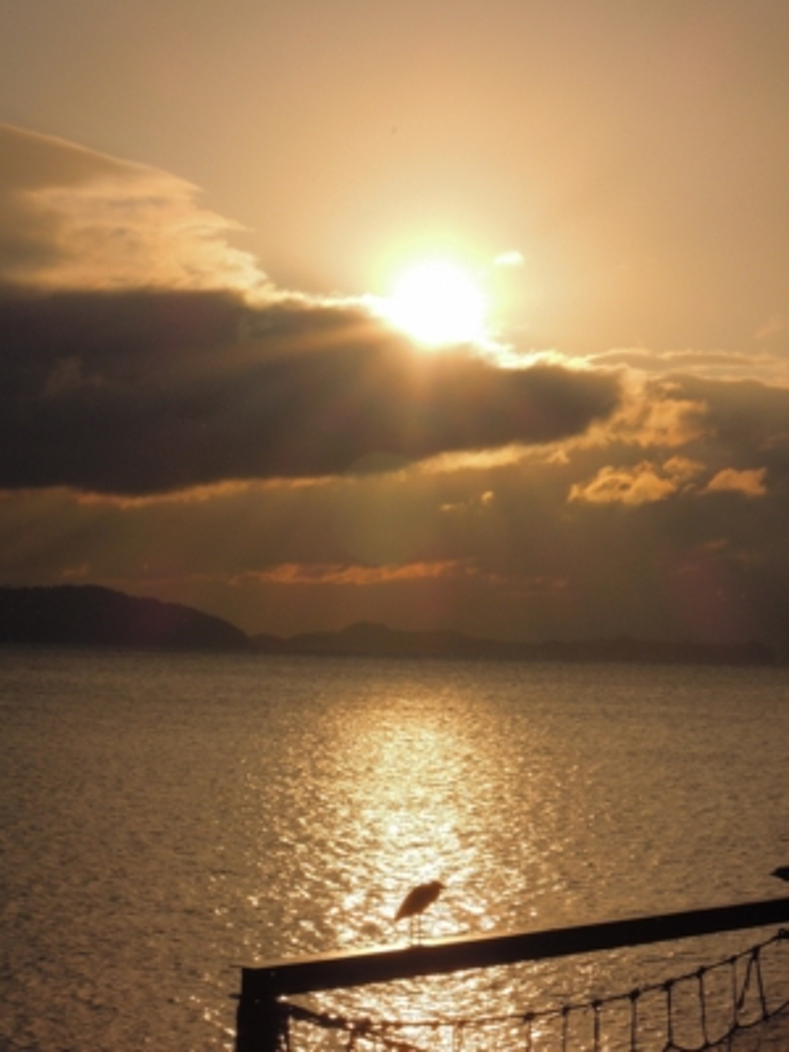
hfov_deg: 14.8
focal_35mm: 100
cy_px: 526
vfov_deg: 19.6
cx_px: 394
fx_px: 3039
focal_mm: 17.9
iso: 160
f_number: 7.8
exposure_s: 1/2000
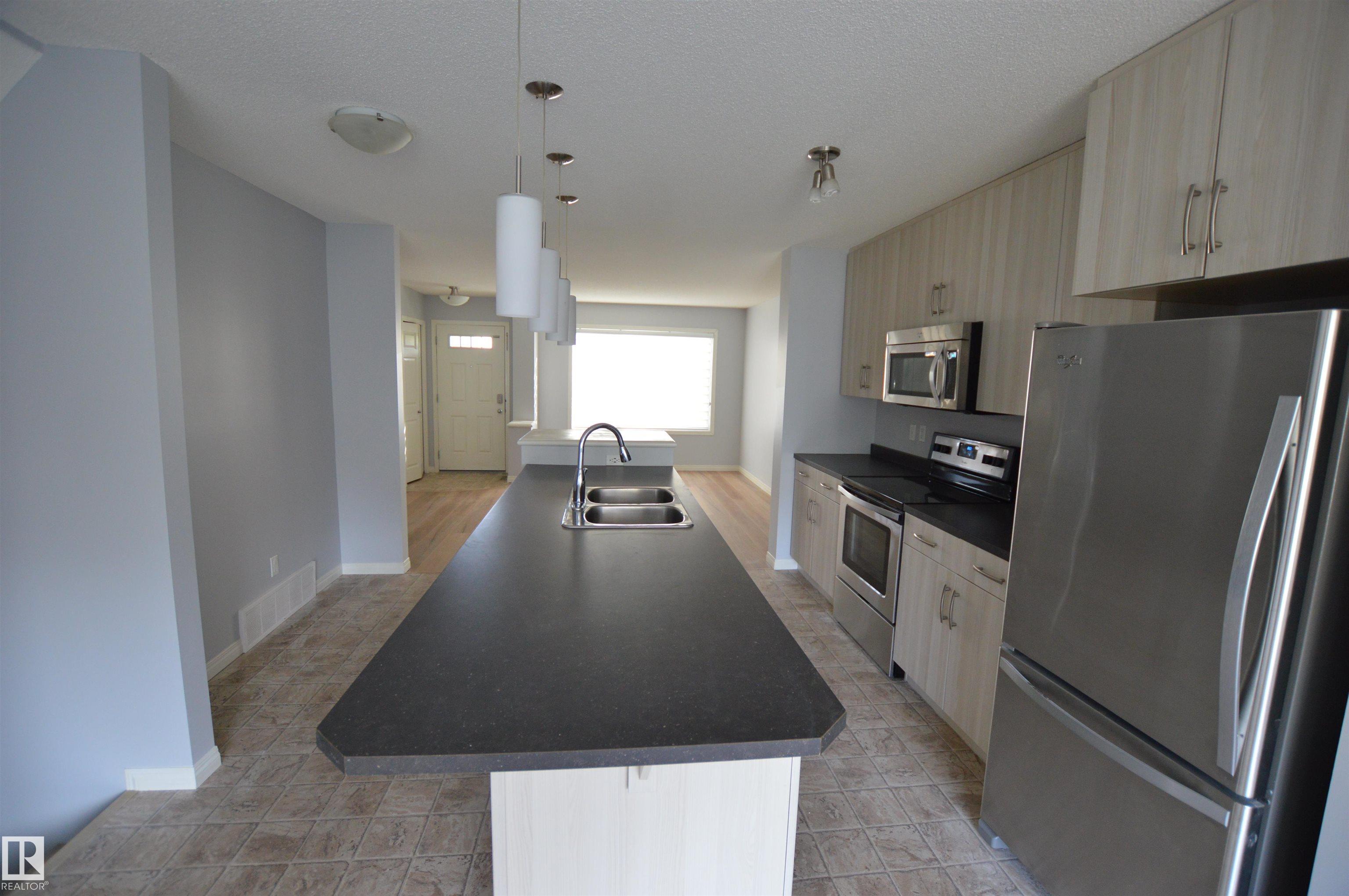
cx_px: 674
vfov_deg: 77.2
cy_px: 448
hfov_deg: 100.4
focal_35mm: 15
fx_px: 562
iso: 720
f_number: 3.5
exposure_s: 1/60
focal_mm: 10
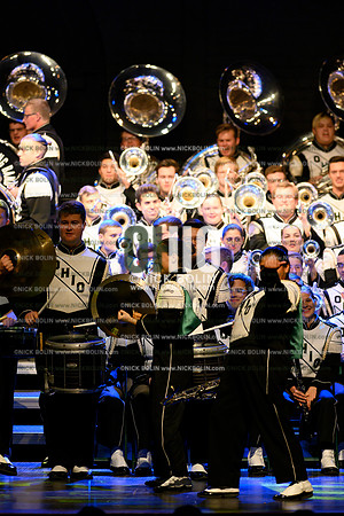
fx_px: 4300
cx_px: 172
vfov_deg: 6.9
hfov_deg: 4.6
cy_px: 258
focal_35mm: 300
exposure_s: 1/500
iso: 6400
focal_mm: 300
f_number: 4
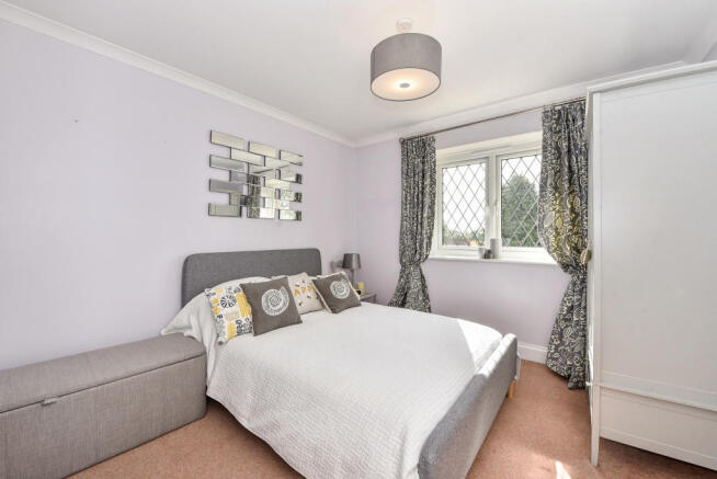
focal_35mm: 14
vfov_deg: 81.3
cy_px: 240
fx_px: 279
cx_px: 358
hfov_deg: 104.2
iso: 250
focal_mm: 14
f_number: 9
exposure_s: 1/100
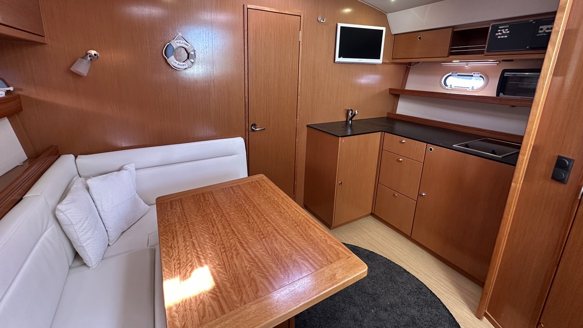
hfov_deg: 99.3
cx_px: 279
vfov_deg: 66.4
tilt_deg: -12.8
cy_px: 132
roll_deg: -0.2
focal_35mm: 16
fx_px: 247
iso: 320
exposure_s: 1/64
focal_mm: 2.22
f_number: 2.2
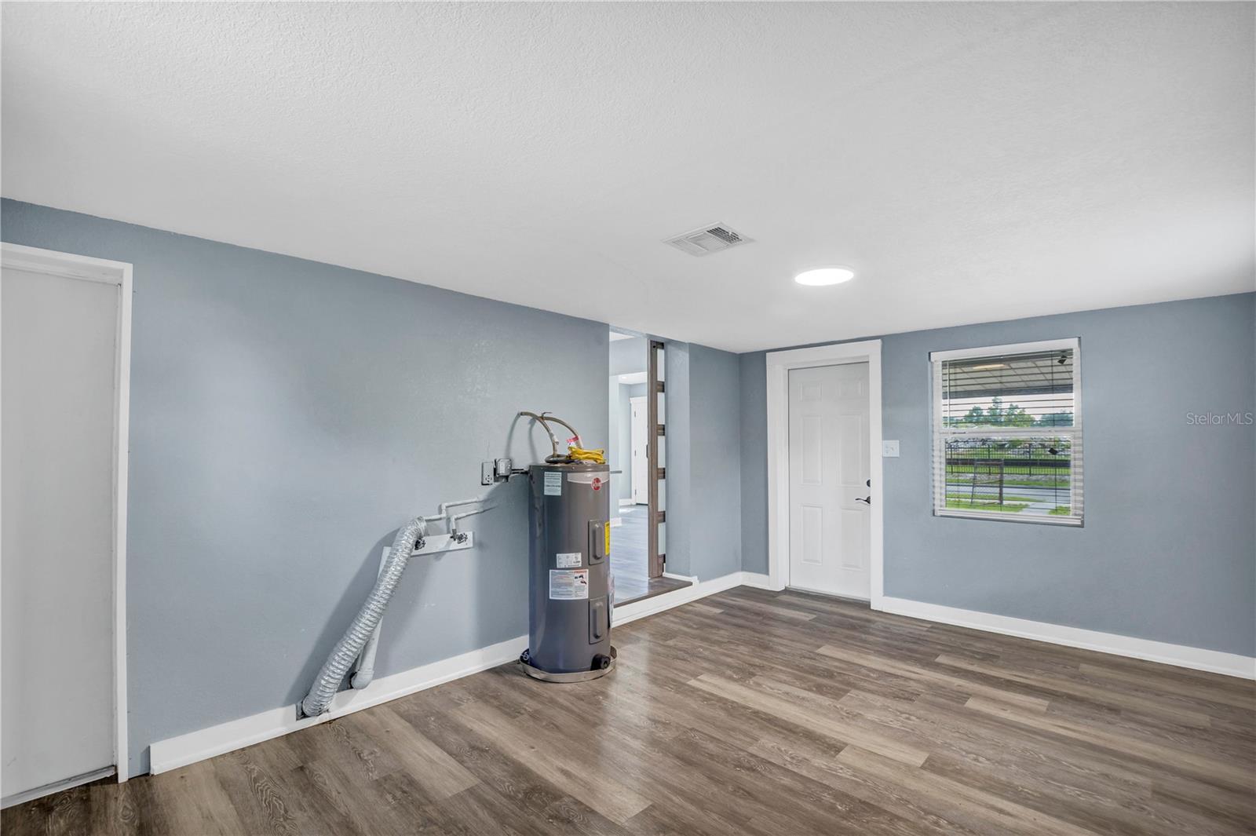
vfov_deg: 77.3
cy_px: 418
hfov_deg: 100.4
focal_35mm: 15
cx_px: 628
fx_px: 523
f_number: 10
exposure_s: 1/3.33
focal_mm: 10
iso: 200
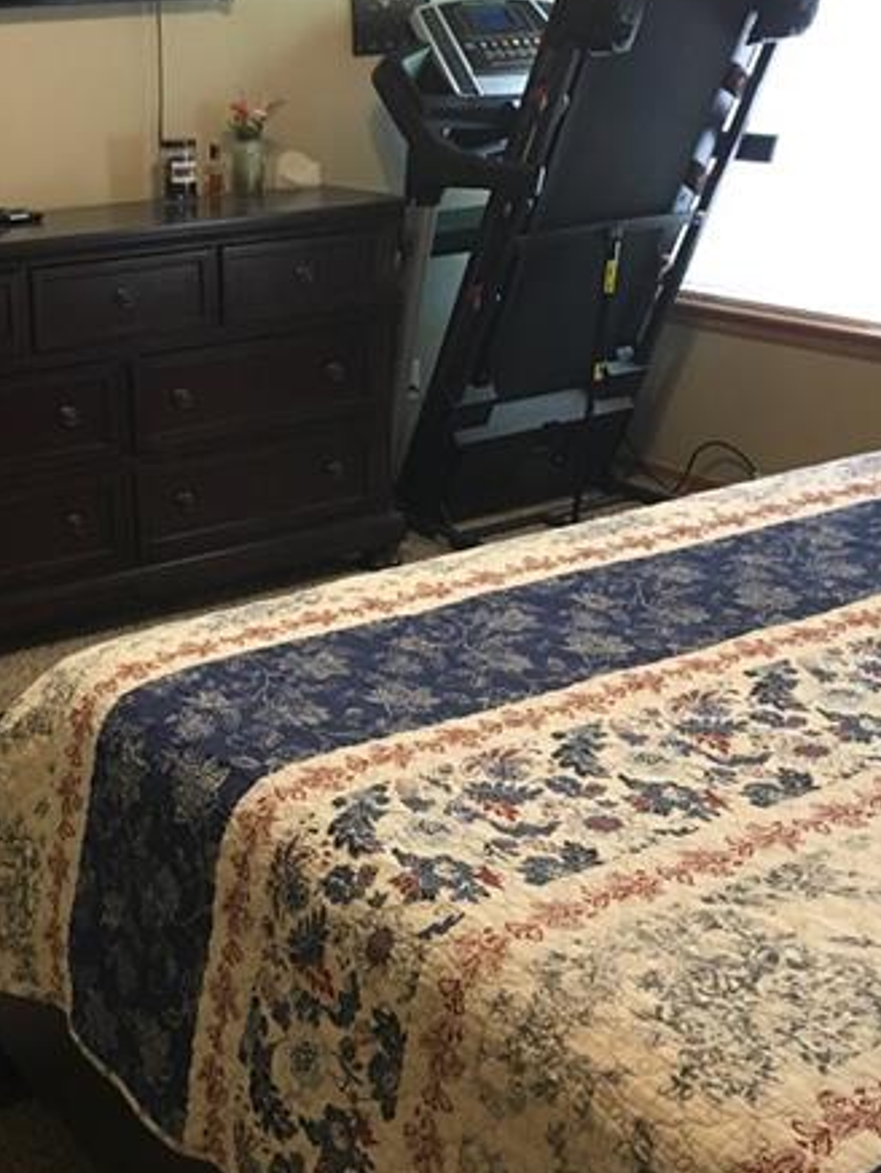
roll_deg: +1.7
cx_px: 247
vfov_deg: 37.2
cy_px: 432
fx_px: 1730
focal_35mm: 51
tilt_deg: -15.8
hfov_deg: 28.3
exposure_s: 1/24
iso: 200
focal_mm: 4.15
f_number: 2.2
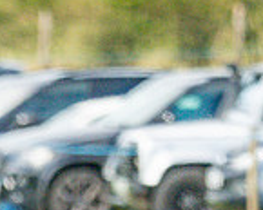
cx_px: -267
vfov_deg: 0.5
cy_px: 392
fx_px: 26691
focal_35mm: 3429
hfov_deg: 0.6
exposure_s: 1/2000
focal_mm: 400
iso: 400
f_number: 4.5
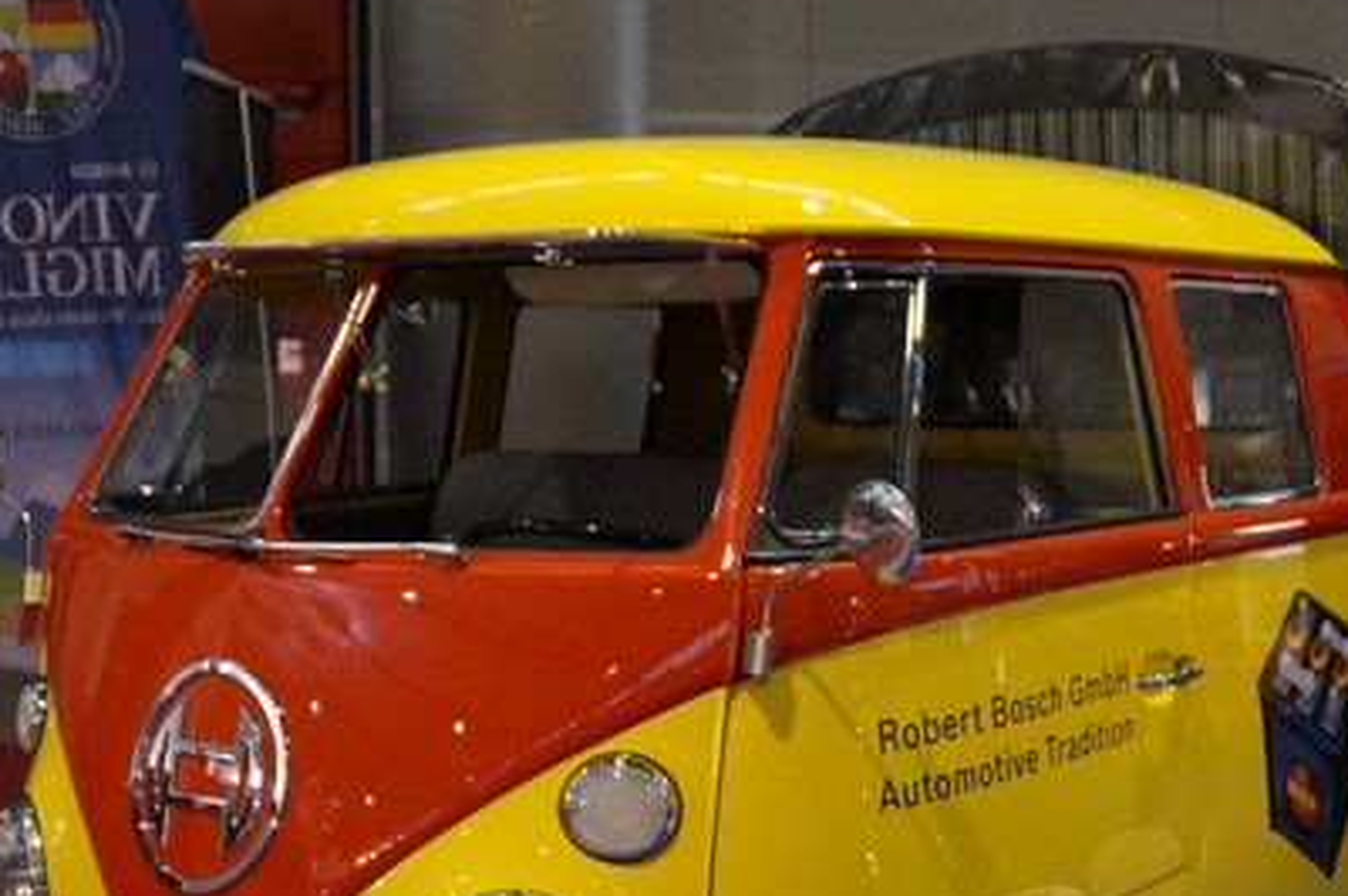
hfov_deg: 36.6
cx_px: 856
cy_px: 627
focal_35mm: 54
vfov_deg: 24.8
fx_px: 2020
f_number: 3.5
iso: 3200
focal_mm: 18
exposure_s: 1/160
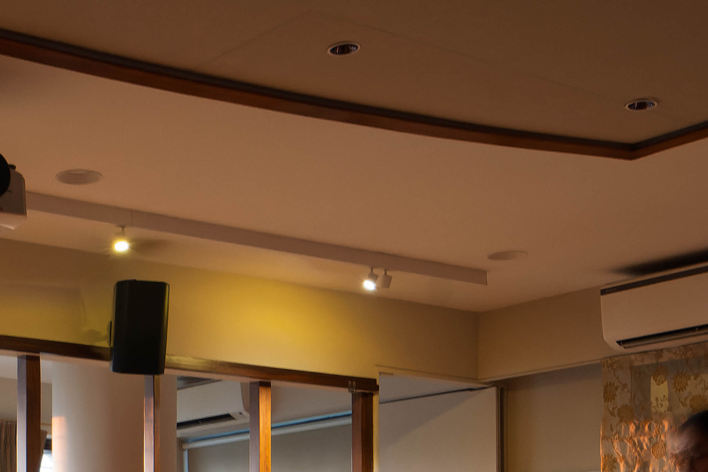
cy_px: 629
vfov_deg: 17.4
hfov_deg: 26.4
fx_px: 1435
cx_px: 13
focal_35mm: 73
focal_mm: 16
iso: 1000
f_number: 5.6
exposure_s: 1/4
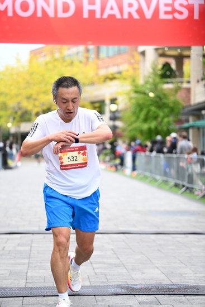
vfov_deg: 24.8
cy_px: 154
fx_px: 700
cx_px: 102
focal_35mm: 82
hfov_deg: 16.7
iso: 1250
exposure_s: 1/1600
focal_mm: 82
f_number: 2.8
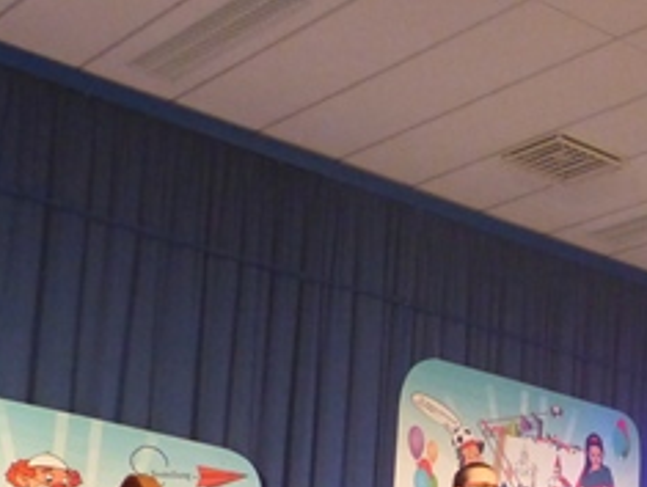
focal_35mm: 87
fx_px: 1629
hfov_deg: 21.9
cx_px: 586
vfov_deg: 16.0
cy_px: 658
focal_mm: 5.7
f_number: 2.8
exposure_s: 1/60
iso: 800
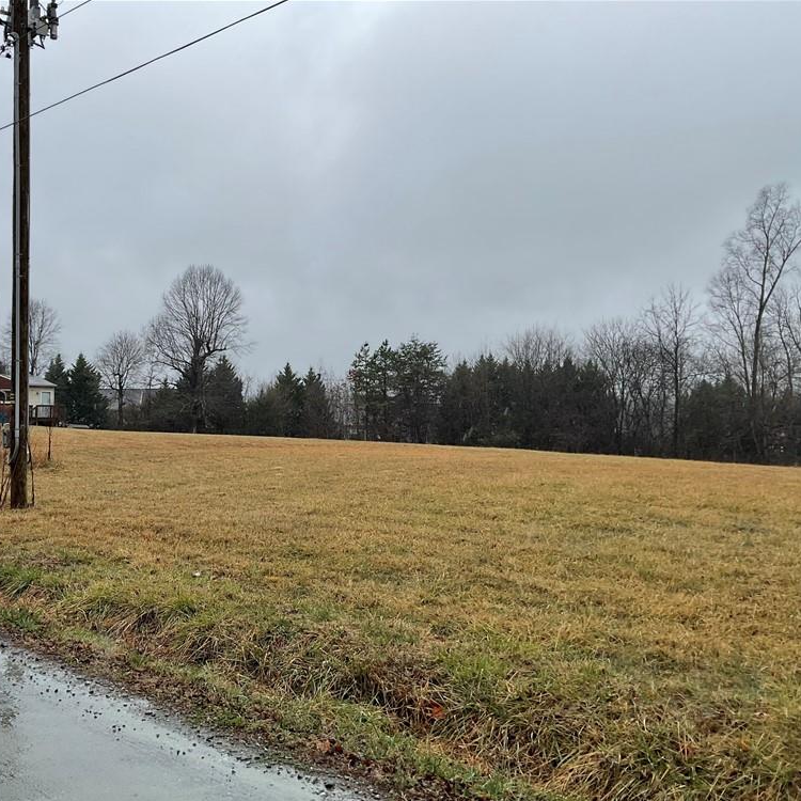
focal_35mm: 35
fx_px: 916
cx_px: 276
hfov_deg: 46.6
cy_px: 409
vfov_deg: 47.2
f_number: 1.8
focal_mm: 3
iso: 16
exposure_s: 1/804
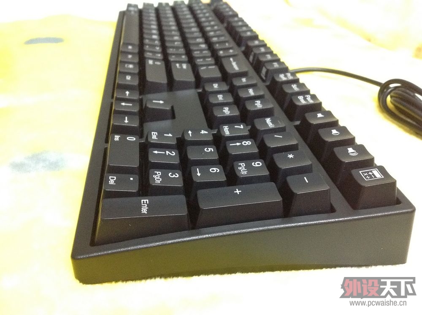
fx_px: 426
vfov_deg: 40.6
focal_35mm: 35
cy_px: 158
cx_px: 211
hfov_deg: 52.7
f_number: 2.4
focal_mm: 4.28
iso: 500
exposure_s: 1/17
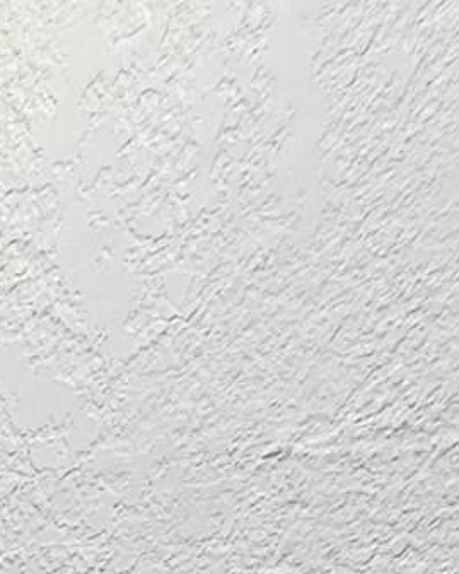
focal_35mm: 87
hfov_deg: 13.0
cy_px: 1667
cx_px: -664
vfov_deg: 12.0
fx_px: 1477
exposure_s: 1/60
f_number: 2.2
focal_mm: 2.2
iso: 125
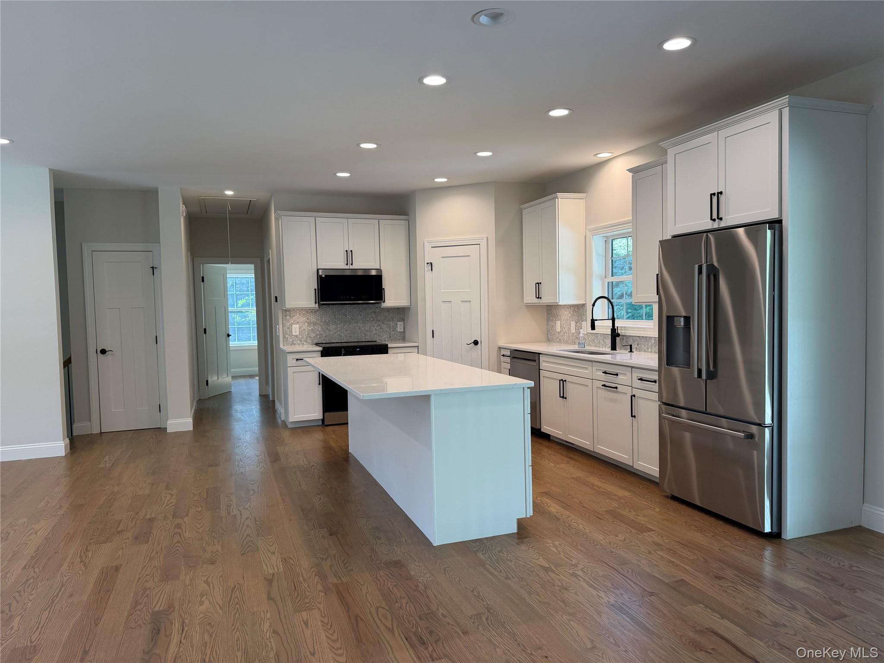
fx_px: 613
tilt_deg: -3.0
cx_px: 442
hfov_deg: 71.6
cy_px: 332
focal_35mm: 24
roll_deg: +1.4
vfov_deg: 56.8
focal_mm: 6.76
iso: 125
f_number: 1.78
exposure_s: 1/182
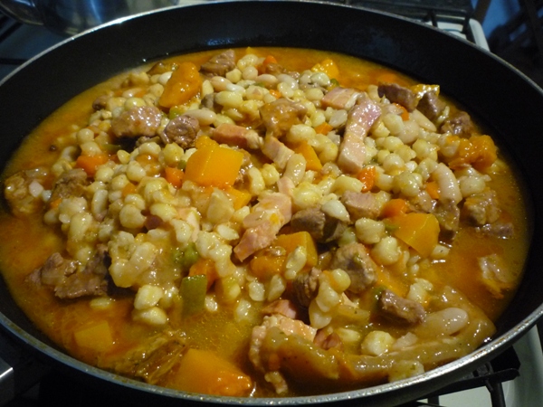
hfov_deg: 56.8
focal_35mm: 32
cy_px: 204
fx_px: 502
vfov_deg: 44.2
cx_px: 272
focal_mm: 5.2
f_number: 3.3
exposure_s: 1/15
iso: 400
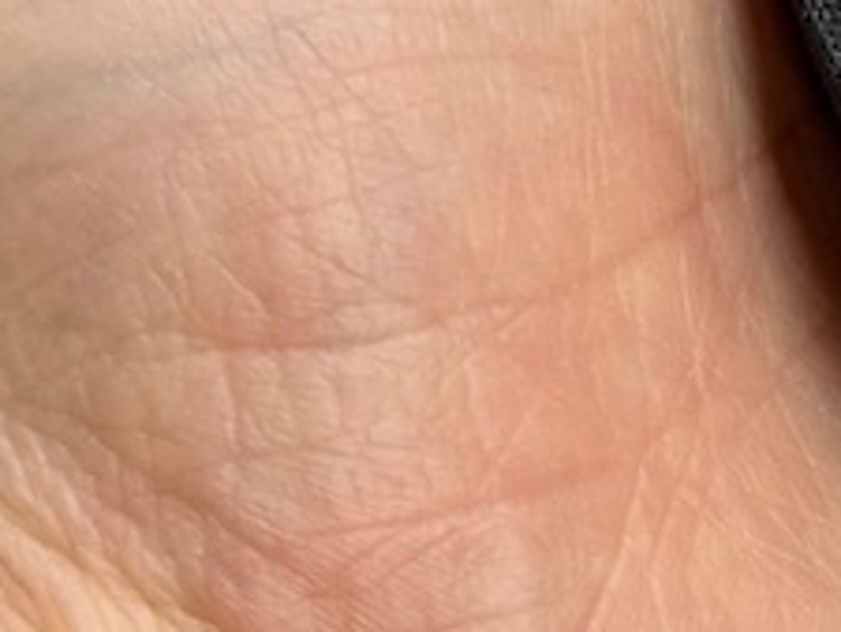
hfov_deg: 7.1
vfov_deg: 5.2
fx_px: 6636
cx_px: 1536
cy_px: -1055
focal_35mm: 273
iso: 64
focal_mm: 6.86
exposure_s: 1/627
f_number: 1.78
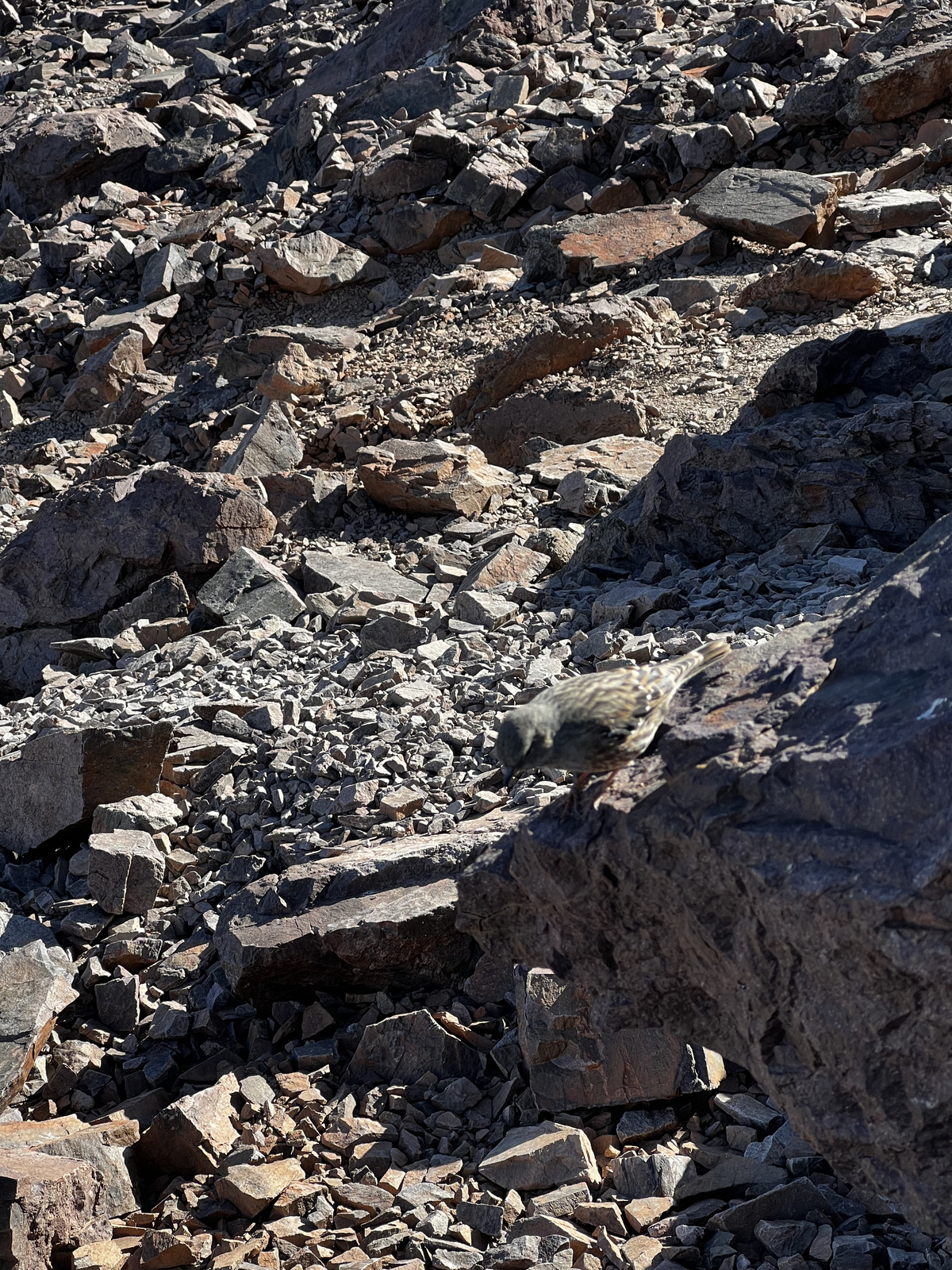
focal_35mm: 77
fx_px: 2824
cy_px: 635
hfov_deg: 19.1
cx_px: 476
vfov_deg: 25.3
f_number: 2.8
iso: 32
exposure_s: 1/254
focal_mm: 9
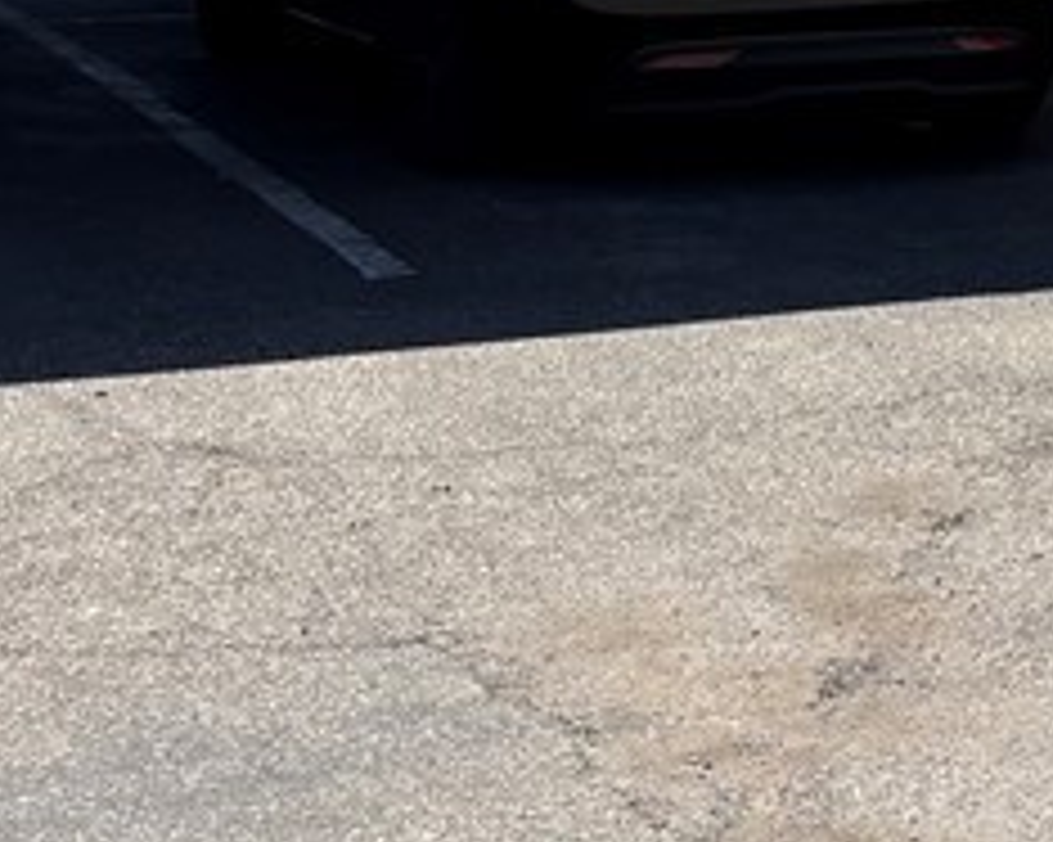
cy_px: -635
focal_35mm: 111
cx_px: 1292
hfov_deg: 16.5
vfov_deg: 12.7
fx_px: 3458
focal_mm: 5.96
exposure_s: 1/2639
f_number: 1.6
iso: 50
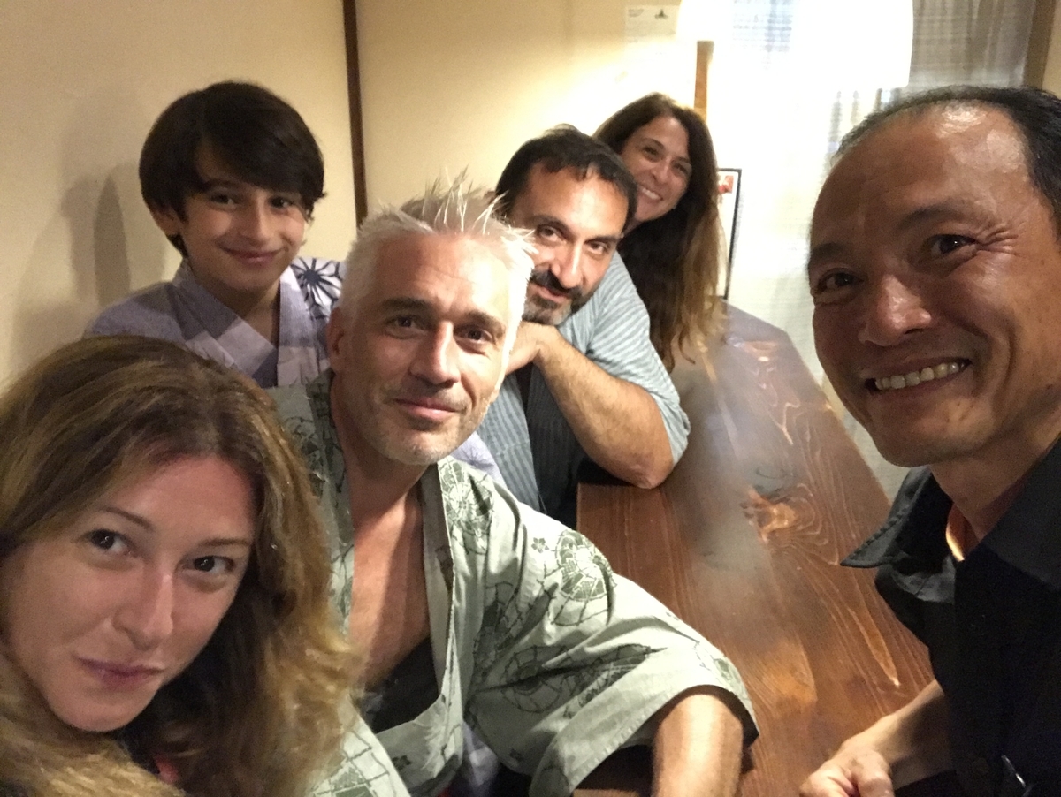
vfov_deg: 44.2
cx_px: 530
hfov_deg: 56.8
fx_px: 982
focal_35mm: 32
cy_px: 398
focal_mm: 2.87
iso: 500
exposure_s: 1/15
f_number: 2.2
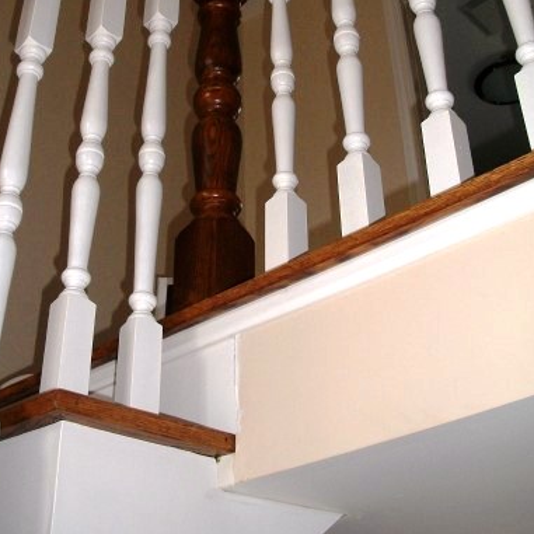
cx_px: 202
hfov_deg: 32.6
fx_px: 908
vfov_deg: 32.4
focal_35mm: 52
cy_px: 154
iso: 200
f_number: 3.1
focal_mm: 6.3
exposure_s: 1/125
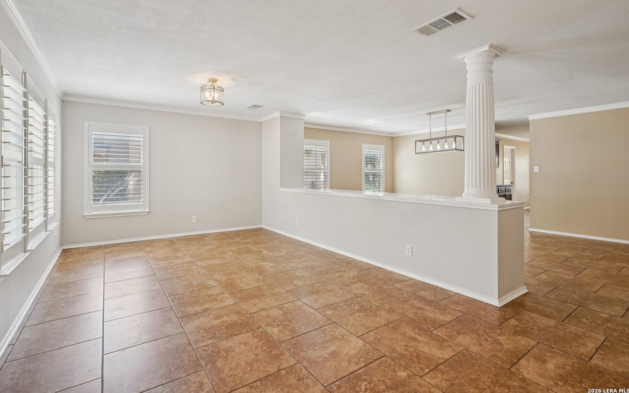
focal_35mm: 18
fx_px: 301
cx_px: 303
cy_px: 176
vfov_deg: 66.2
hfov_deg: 92.6
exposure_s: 1/30
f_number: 8
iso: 250
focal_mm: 16.5
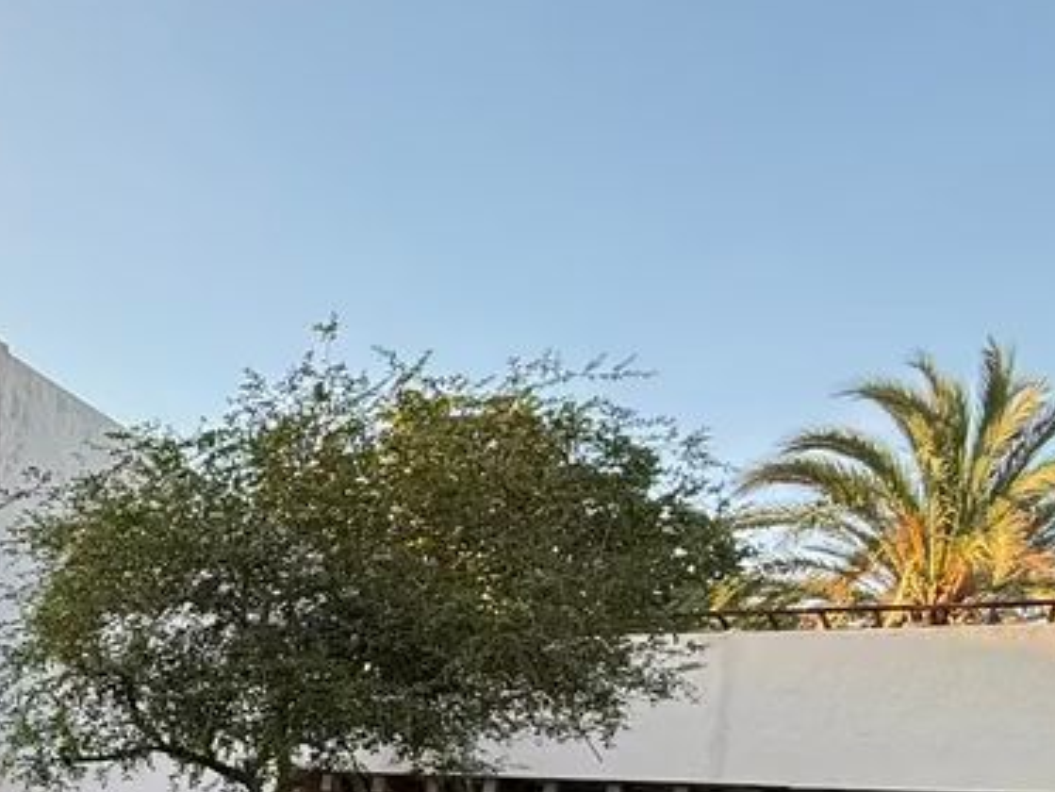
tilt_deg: -3.5
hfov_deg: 31.3
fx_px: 1372
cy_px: 939
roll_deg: -4.6
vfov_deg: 28.3
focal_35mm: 45
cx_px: -354
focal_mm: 2.22
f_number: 2.2
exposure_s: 1/168
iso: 64
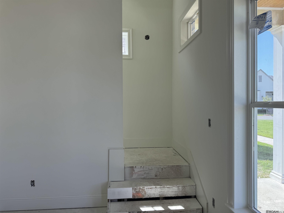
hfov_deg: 71.6
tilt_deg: +1.6
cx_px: 142
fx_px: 197
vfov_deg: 56.8
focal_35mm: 24
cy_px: 106
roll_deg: +0.5
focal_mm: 6.76
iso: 80
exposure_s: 1/412
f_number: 1.78
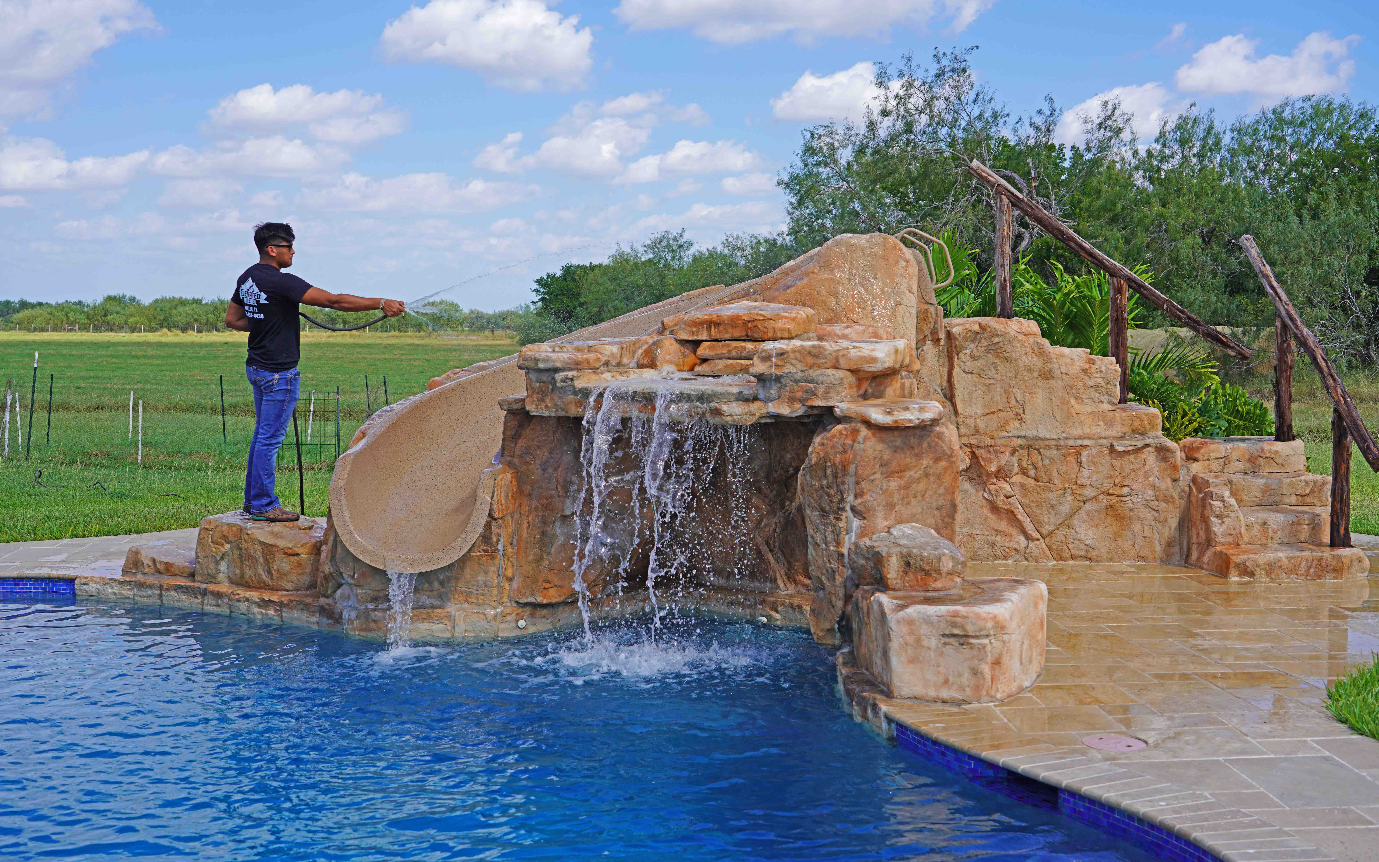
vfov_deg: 30.5
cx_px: 687
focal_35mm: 42
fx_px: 1578
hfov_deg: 47.2
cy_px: 422
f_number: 5
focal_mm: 41
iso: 100
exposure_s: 1/640
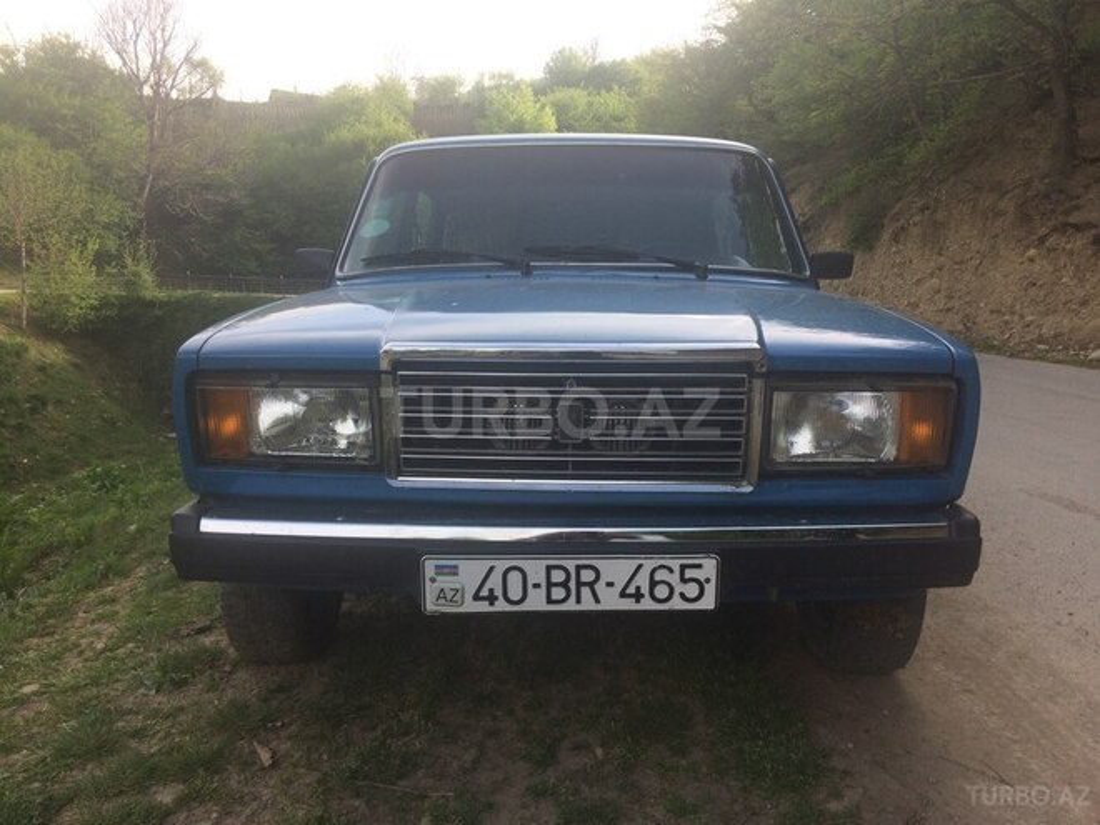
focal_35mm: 29
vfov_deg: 48.2
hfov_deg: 61.7
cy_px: 412
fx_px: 922
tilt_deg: -6.1
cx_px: 550
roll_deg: -2.1
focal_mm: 4.15
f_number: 2.2
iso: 32
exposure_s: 1/483
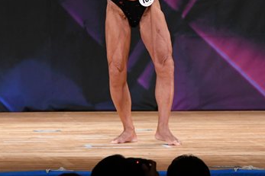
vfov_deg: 2.7
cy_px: -16
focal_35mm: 502
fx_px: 3693
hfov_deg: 4.1
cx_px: 122
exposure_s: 1/400
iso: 2500
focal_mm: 150
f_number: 5.6
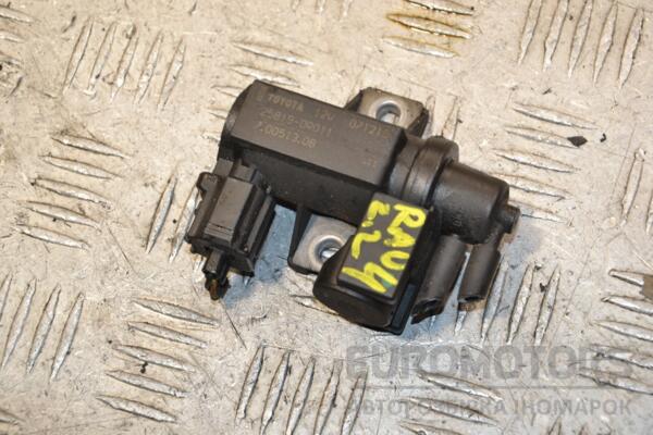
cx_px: 326
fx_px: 2040
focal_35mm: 112
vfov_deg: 12.2
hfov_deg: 18.2
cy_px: 218
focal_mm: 75
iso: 800
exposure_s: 1/200
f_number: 5.6
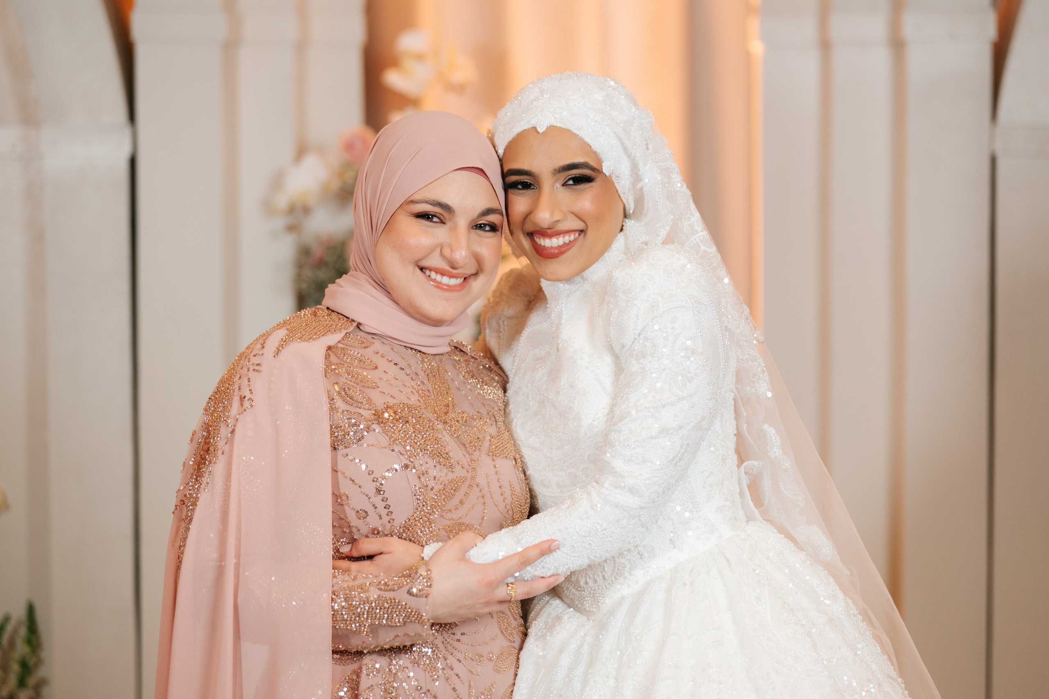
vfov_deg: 12.2
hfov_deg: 18.2
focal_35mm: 112
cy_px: 338
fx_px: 3275
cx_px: 507
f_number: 2.8
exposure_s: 1/200
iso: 320
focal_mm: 107
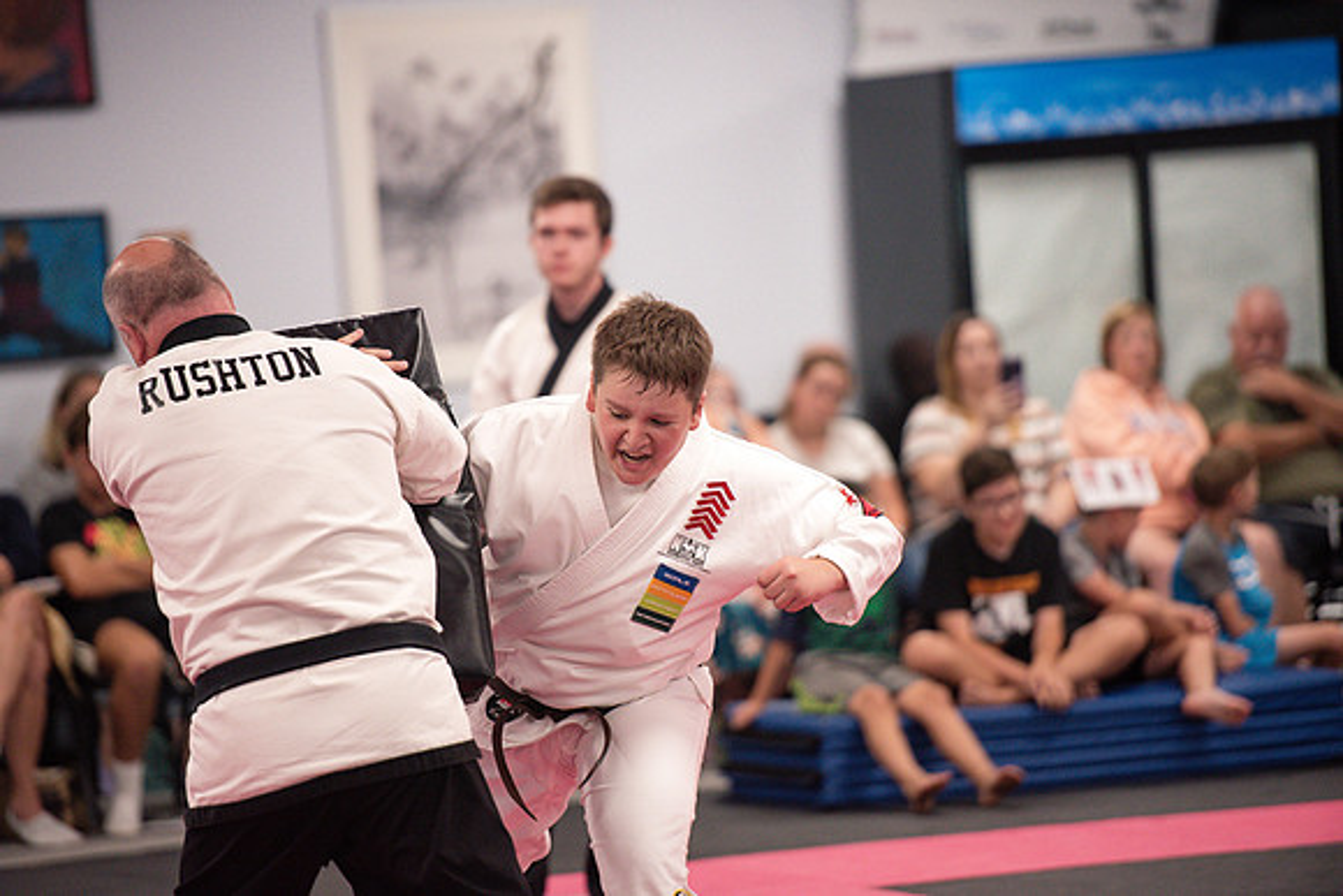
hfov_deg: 10.3
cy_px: 448
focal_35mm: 200
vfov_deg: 6.9
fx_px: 7463
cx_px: 672
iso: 1600
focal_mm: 200
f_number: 2.8
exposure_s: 1/400
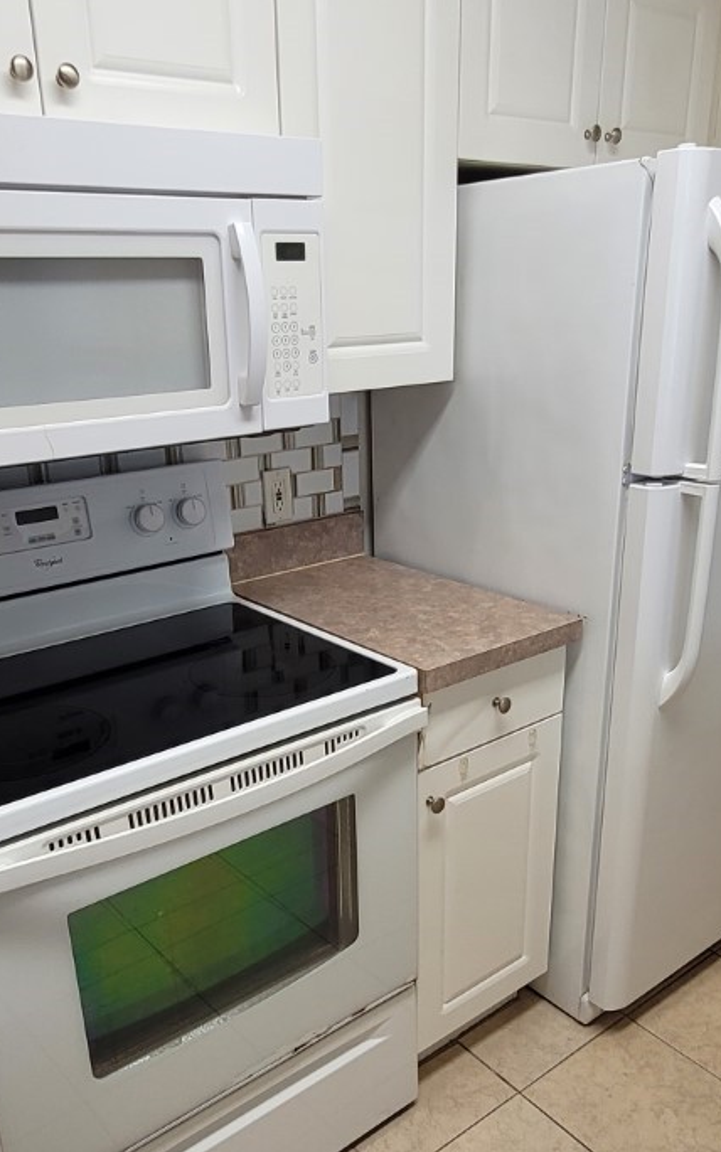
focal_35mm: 29
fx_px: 911
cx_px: 339
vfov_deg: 64.3
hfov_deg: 43.2
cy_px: 660
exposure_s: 1/60
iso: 100
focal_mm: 1.74
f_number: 2.2
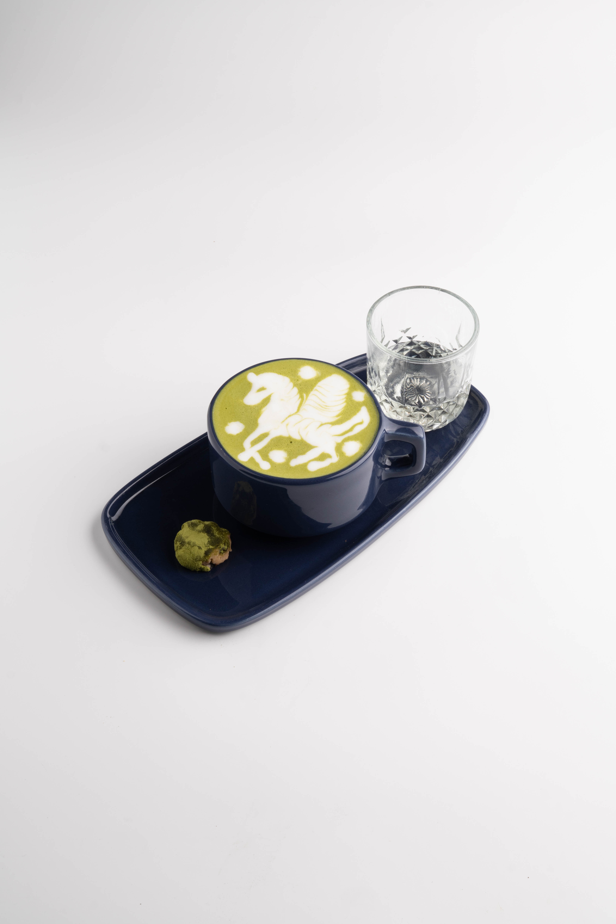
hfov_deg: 18.2
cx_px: 308
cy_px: 462
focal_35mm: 75
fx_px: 1925
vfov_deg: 27.0
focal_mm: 50
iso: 100
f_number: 14
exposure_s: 1/100
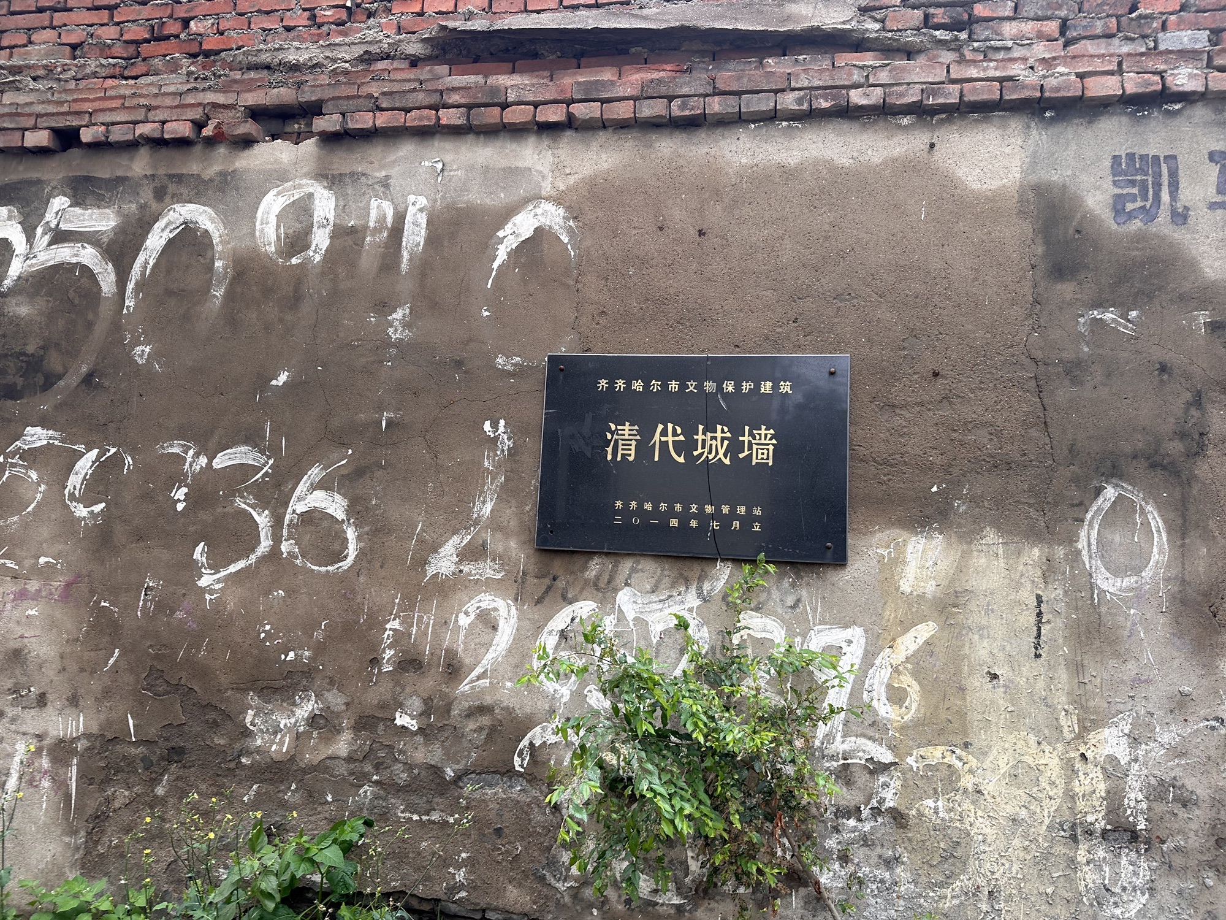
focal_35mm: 24
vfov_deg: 56.8
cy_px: 460
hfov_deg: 71.6
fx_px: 850
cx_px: 613
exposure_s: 1/163
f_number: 1.78
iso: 80
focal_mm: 6.86
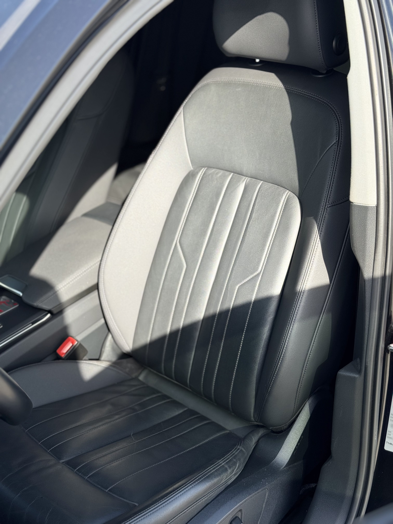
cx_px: 196
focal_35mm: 48
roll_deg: +5.2
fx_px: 727
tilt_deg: -31.6
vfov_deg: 39.7
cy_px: 262
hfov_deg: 30.3
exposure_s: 1/966
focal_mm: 6.76
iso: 64
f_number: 1.78
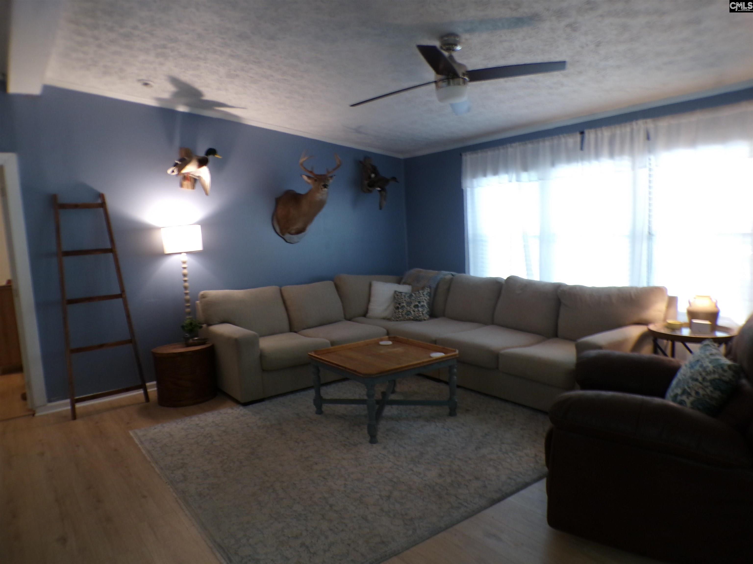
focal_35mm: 24
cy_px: 282
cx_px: 376
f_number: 3
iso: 240
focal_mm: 4.3
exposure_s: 1/17
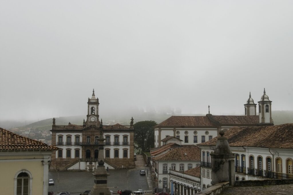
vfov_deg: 27.3
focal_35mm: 50
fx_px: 403
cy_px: 98
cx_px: 146
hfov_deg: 39.9
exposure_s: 1/250
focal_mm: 33
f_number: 11
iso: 400
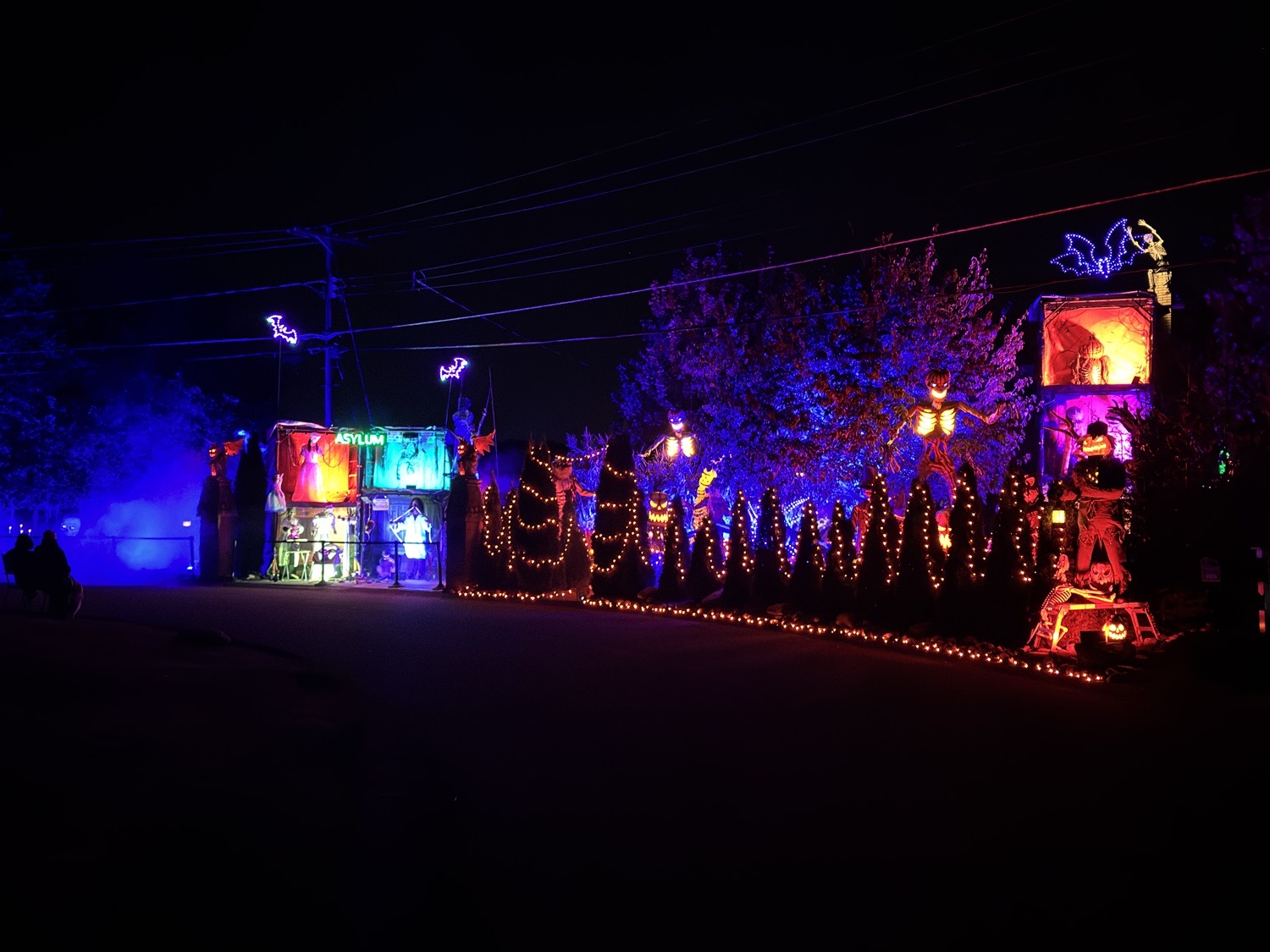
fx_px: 1284
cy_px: 476
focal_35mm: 35
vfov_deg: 40.7
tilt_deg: +1.3
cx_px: 635
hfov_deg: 52.6
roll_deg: +0.1
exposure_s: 1/15
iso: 1250
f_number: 1.78
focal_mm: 6.76
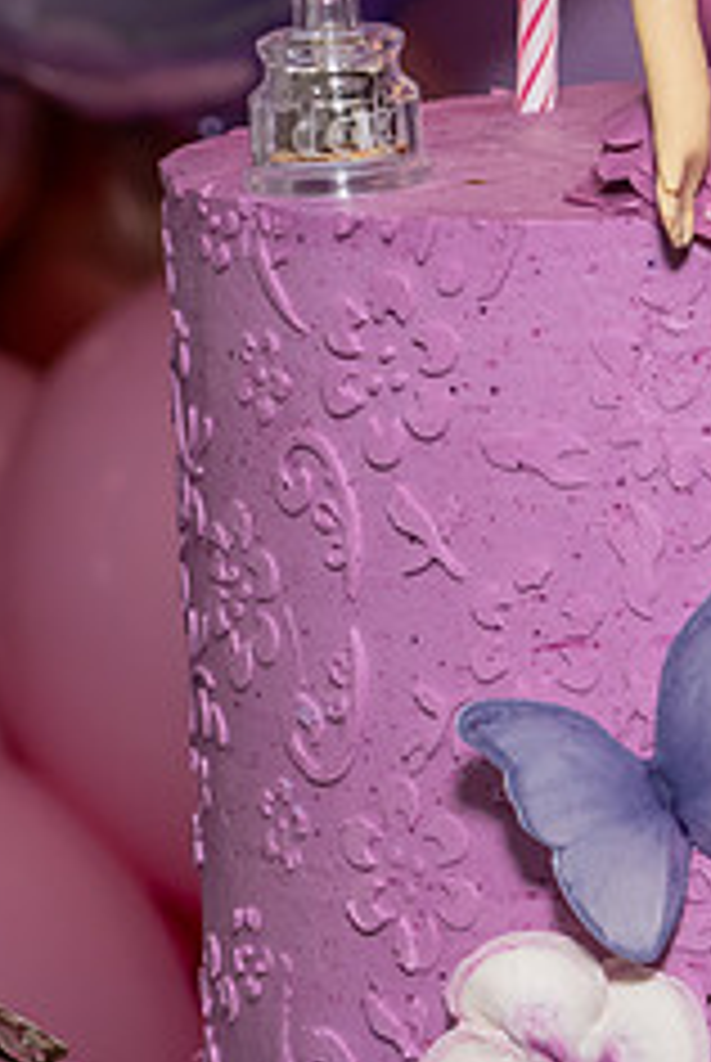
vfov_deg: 9.7
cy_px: 245
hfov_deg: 6.5
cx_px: 823
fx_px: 6262
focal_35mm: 212
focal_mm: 48
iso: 800
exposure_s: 1/250
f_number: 7.1
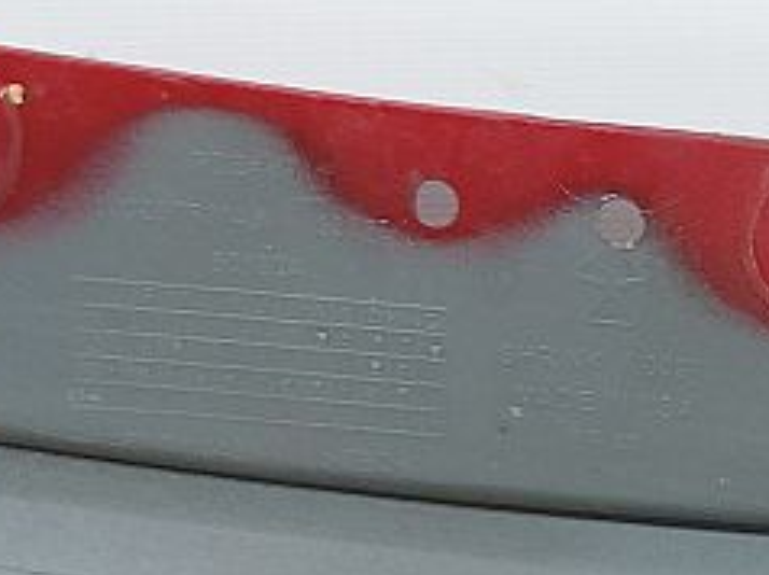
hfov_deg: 12.7
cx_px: 1420
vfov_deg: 10.6
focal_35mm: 140
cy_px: 349
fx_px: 3107
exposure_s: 1/50
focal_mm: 5.23
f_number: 1.8
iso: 64
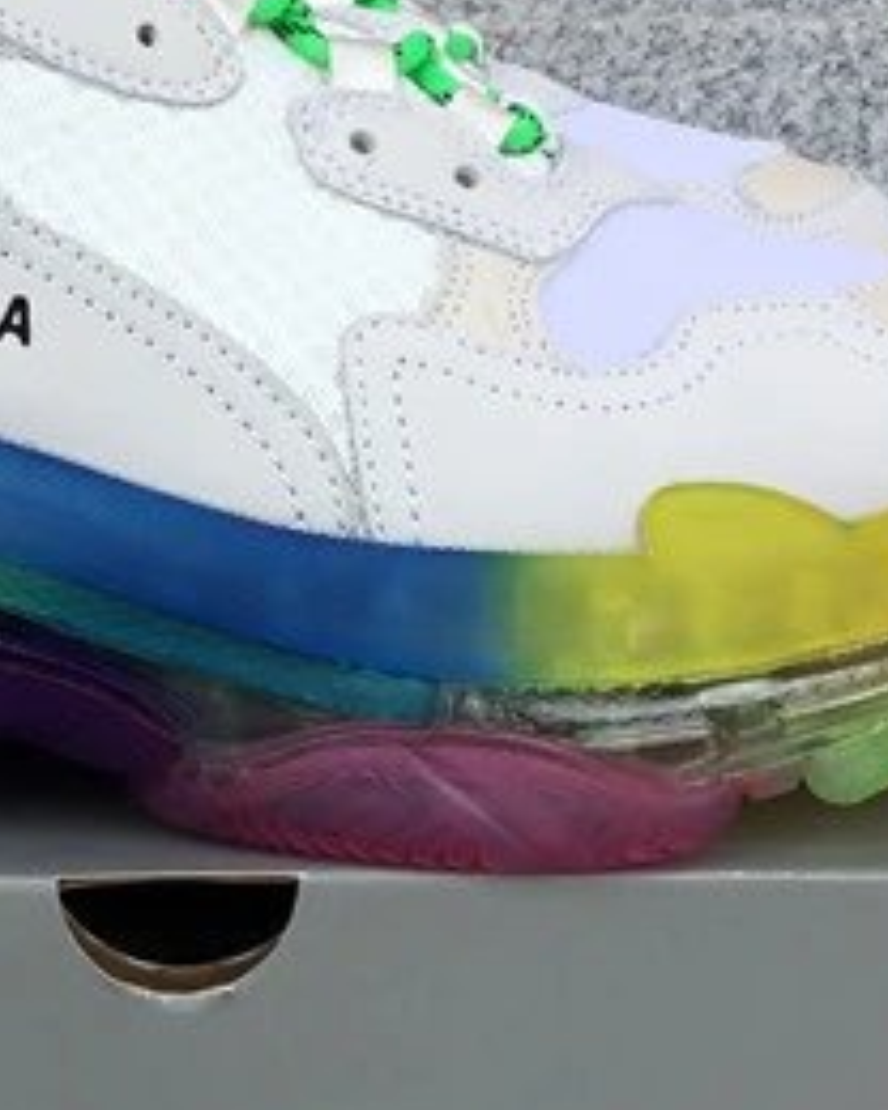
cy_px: 538
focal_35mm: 93
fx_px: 3055
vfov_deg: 20.6
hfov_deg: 16.4
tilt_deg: -16.2
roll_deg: +0.4
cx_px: 128
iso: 25
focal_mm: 3.3
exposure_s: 1/422
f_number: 2.4
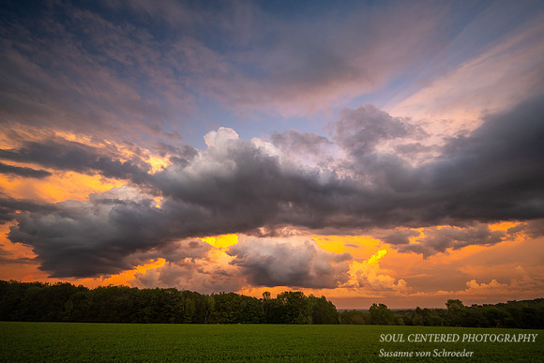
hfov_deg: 101.7
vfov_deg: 78.6
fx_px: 222
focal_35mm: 15
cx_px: 276
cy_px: 180
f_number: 9
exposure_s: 1/13
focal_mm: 14
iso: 400
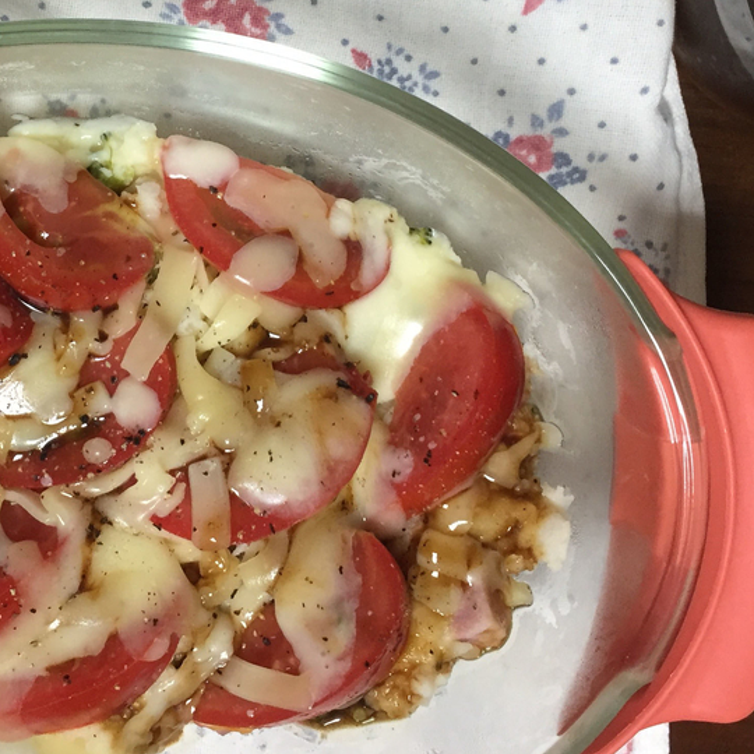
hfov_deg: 29.7
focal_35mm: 57
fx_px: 1405
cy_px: 158
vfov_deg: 29.4
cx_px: 219
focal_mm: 4.15
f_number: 2.2
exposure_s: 1/30
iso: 125
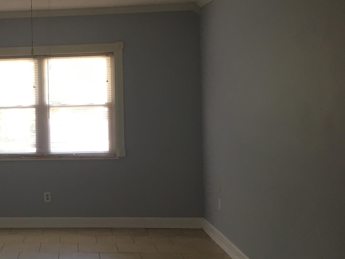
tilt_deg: -1.1
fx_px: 588
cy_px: 111
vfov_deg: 24.8
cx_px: 5
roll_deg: +1.5
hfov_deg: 30.5
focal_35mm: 59
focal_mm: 4.15
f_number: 2.2
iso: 50
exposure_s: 1/30
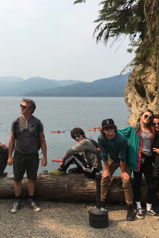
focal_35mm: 41
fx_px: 272
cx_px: 57
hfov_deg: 32.4
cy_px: 120
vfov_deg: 47.4
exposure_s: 1/1570
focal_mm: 4.15
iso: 25
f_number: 2.2
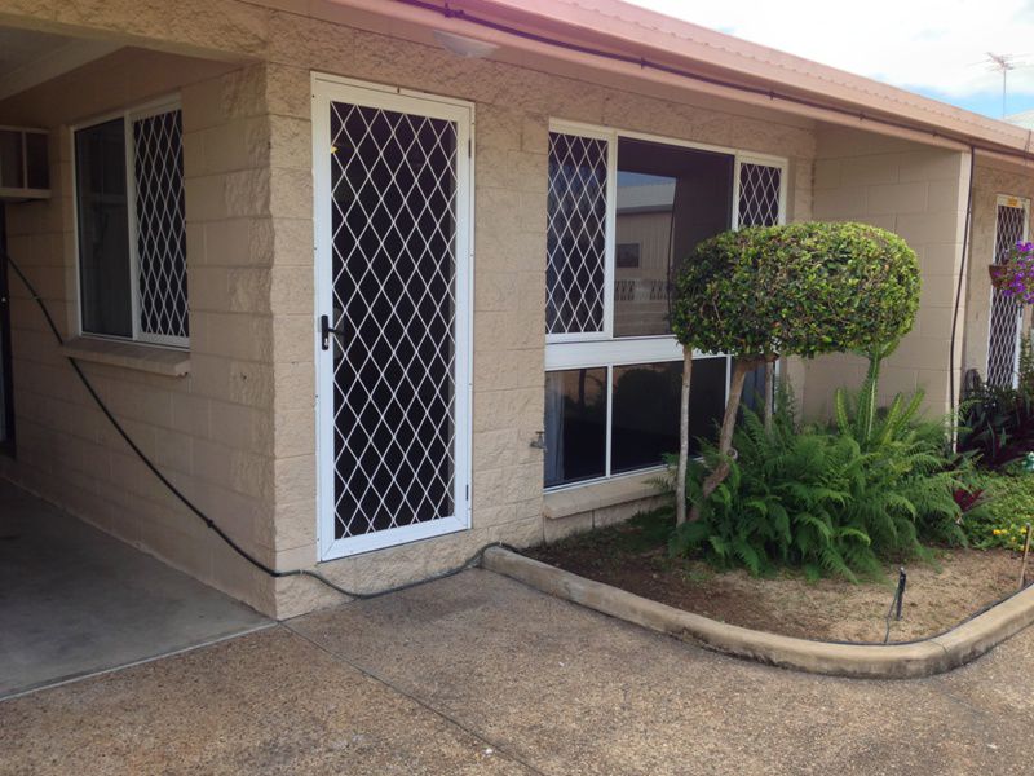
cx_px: 517
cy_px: 388
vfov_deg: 42.9
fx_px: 986
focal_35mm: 33
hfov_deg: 55.4
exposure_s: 1/284
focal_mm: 4.12
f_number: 2.4
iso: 50
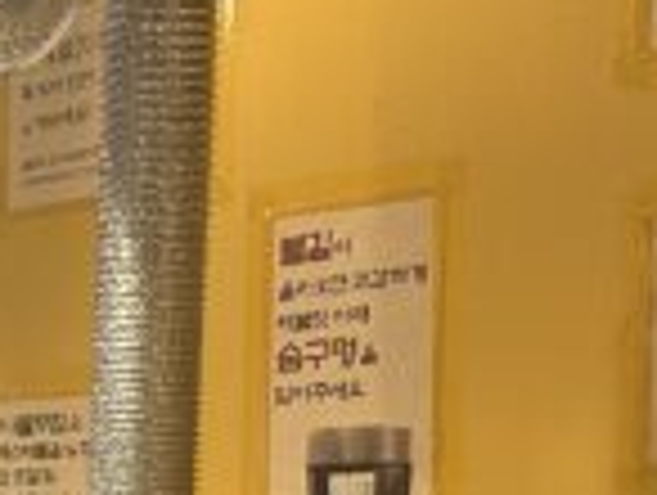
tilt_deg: -5.3
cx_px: -382
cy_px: 742
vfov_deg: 11.3
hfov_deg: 14.4
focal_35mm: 126
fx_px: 2395
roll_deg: +1.0
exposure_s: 1/60
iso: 400
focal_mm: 6.86
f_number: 1.78
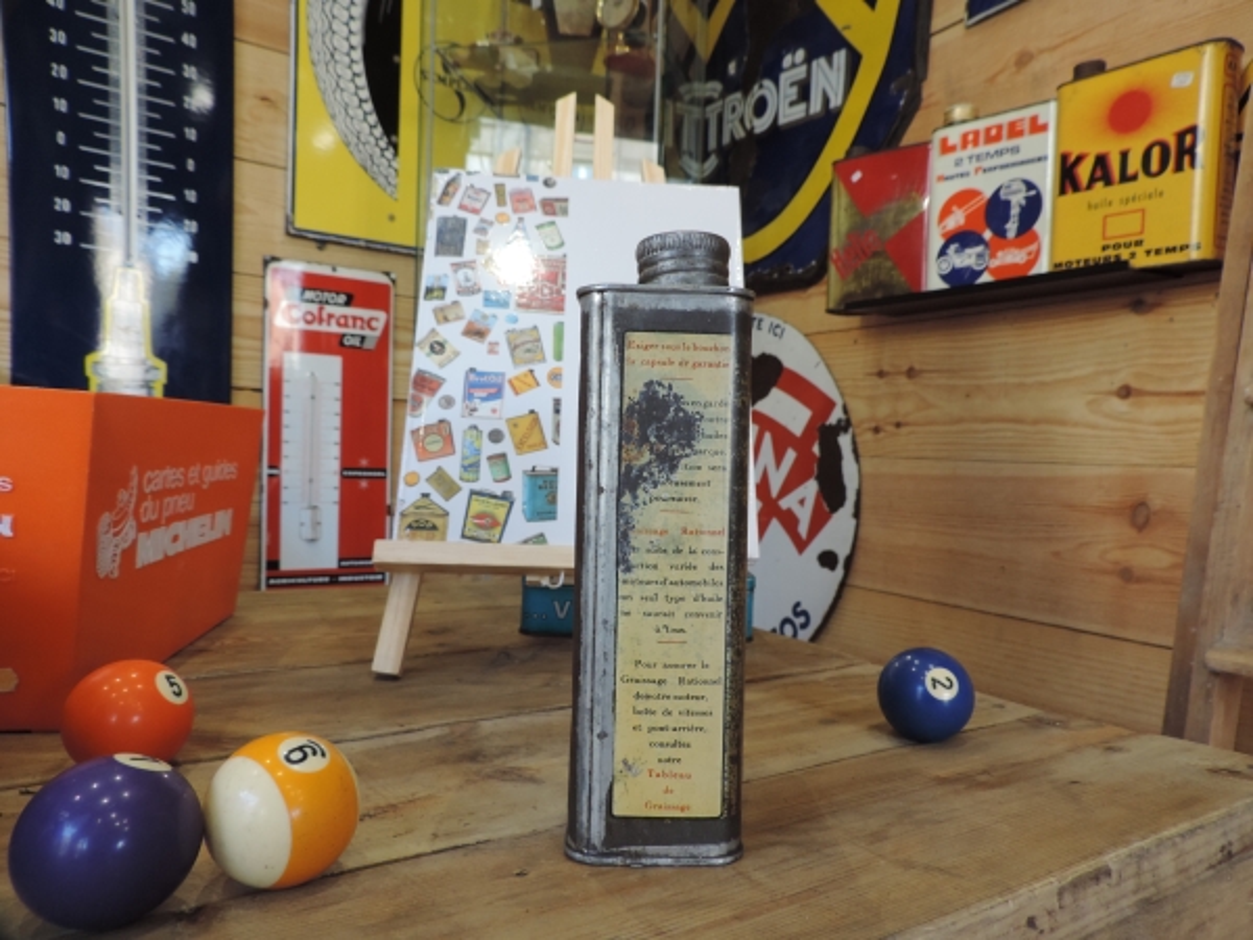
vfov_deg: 56.8
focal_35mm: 24
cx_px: 626
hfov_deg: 71.6
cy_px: 470
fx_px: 869
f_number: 3
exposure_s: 1/30
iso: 180
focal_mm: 4.3
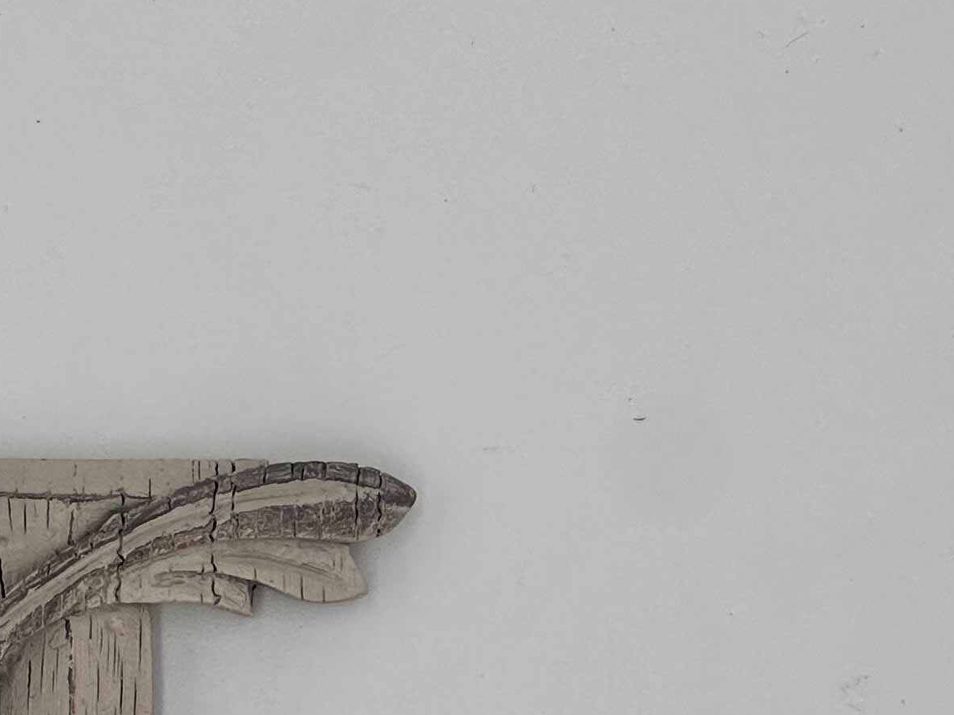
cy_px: 913
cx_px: 175
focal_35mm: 261
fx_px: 7192
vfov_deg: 5.7
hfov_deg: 7.6
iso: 32
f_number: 2.8
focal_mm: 9
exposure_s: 1/582
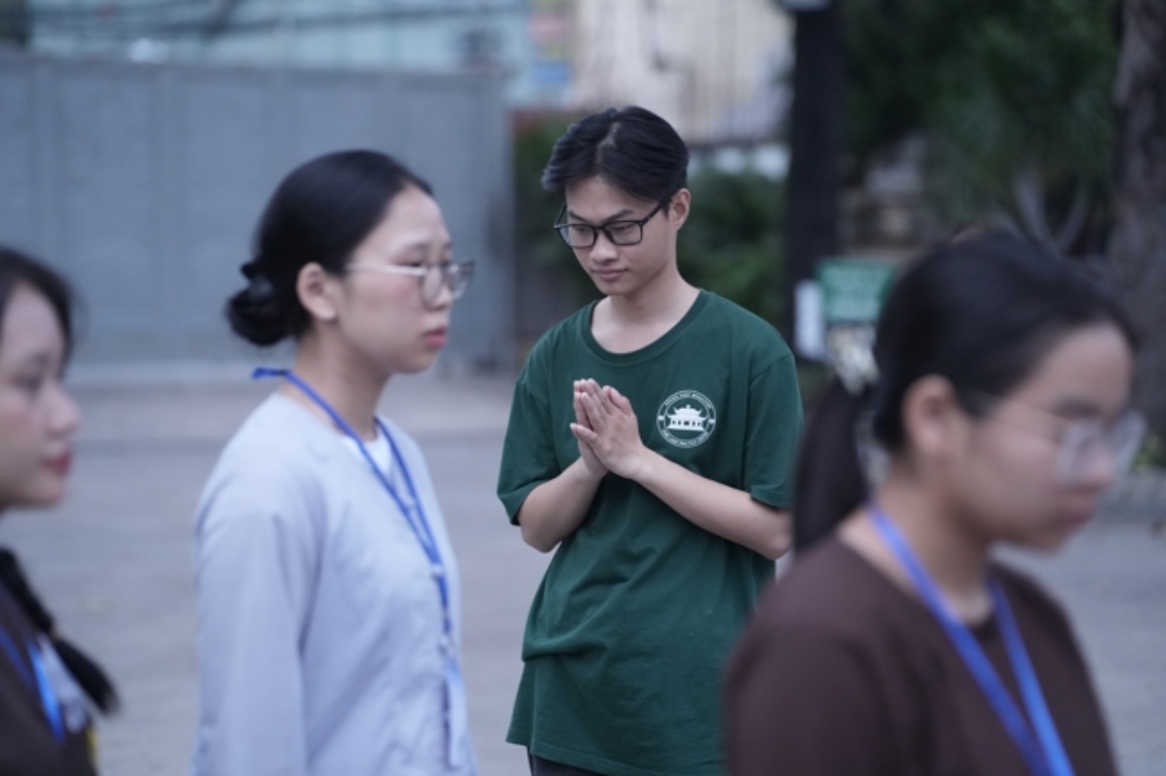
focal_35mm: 106
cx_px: 583
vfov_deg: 12.9
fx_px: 3432
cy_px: 388
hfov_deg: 19.3
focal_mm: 106
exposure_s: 1/320
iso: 4000
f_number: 2.8
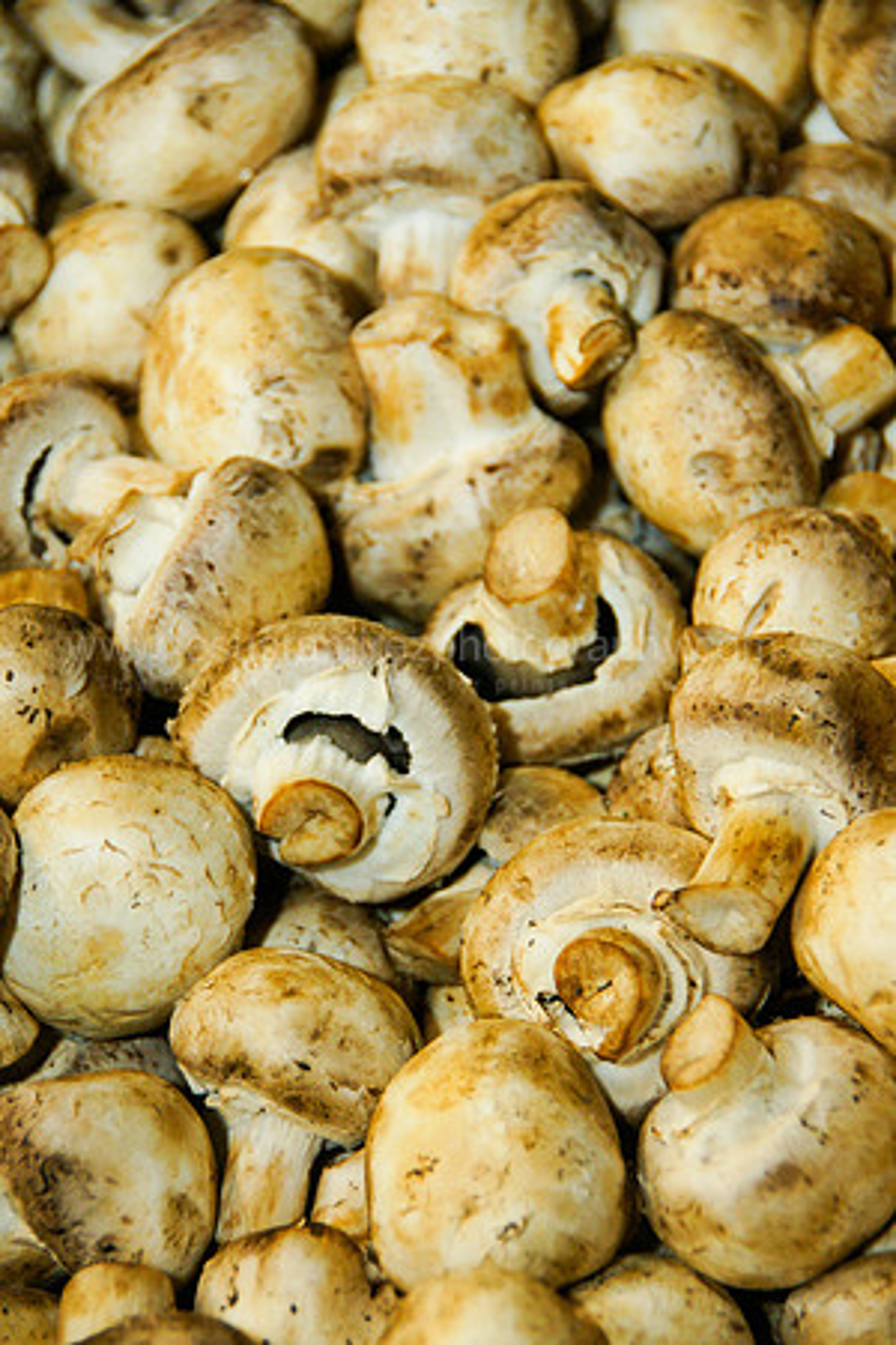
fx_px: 6719
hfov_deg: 7.6
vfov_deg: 11.4
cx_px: 448
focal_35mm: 180
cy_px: 672
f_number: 5.6
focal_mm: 120
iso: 800
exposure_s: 1/100
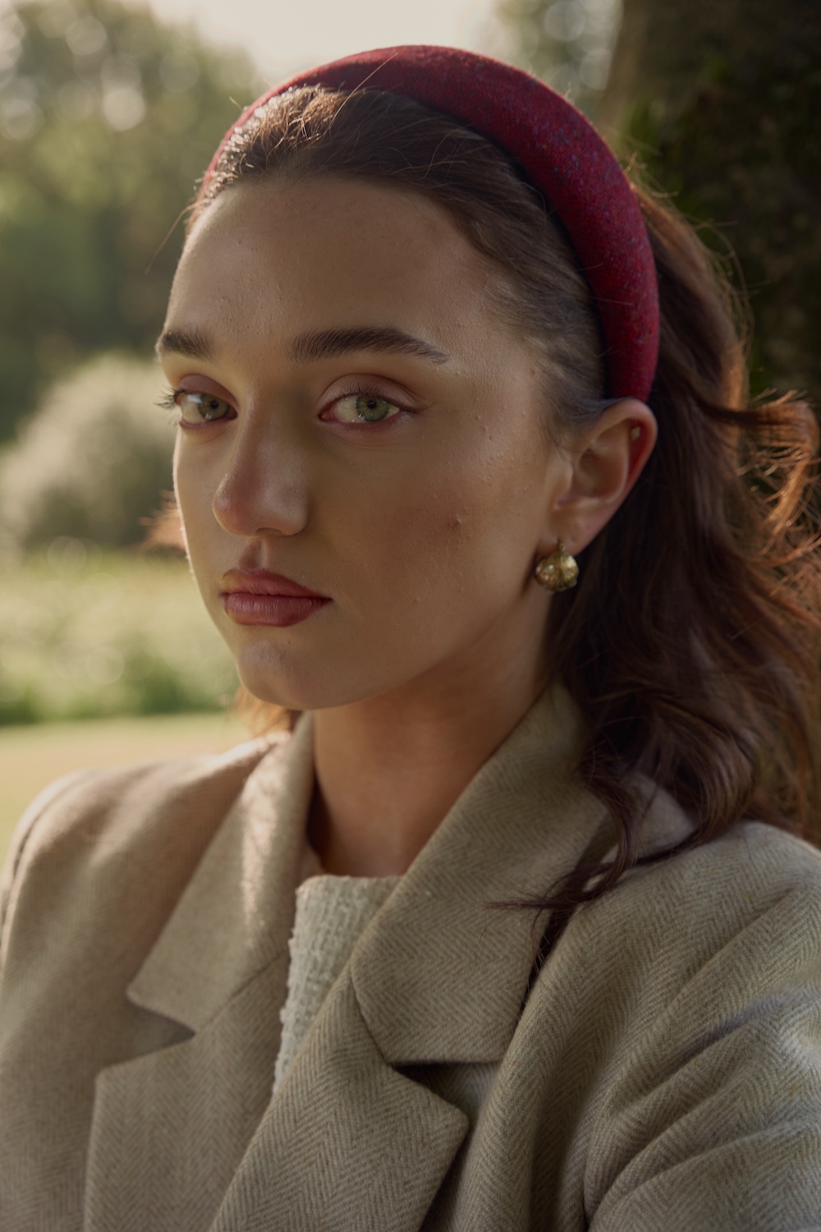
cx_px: 410
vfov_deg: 35.5
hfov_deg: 24.1
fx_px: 1926
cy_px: 616
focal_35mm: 56
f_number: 4
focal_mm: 56.3
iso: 200
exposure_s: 1/200
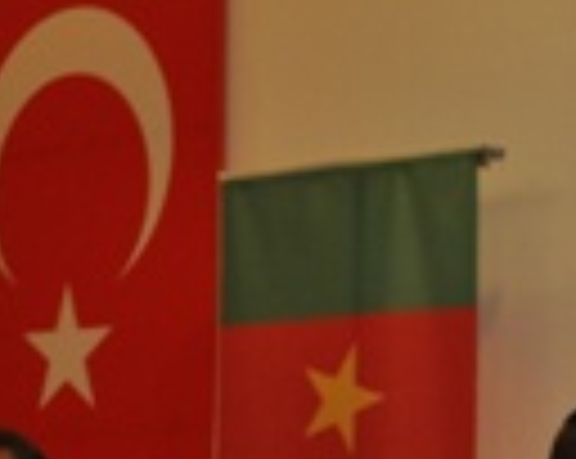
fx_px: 2179
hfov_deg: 14.8
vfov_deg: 11.9
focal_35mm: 128
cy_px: 446
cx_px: 594
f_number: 4.2
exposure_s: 1/60
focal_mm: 26
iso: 800
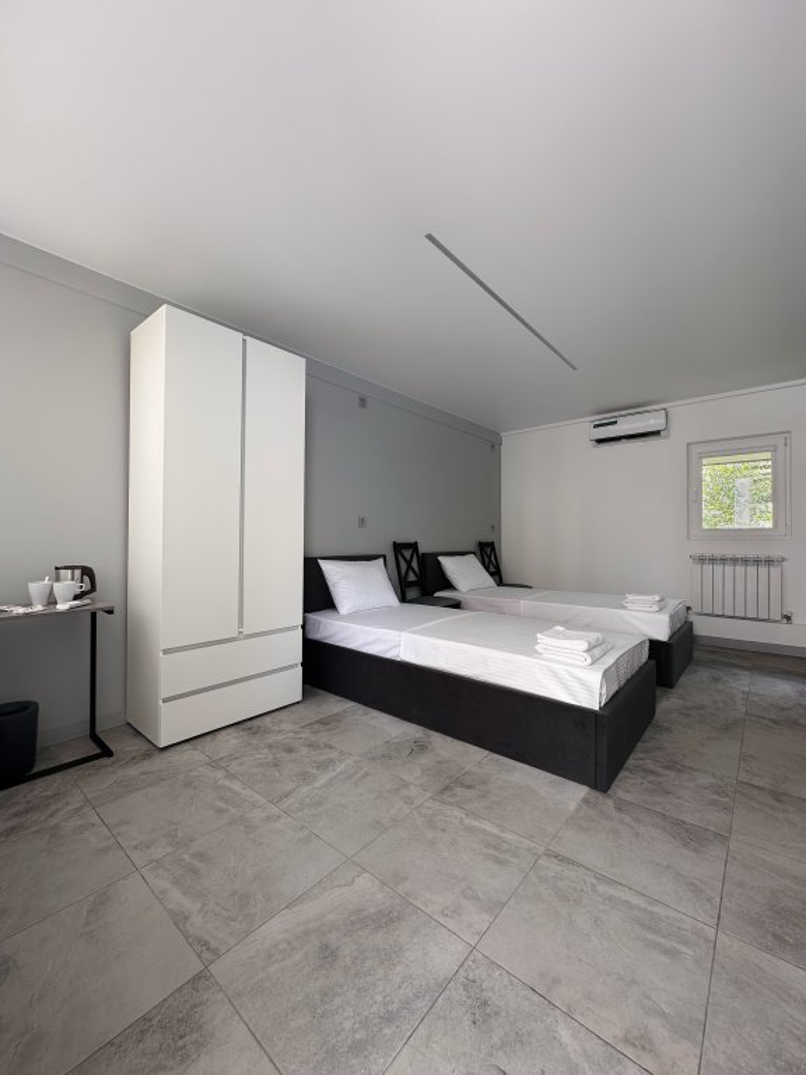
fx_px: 435
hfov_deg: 85.7
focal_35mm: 14
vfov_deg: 102.1
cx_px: 403
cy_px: 538
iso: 80
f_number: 2.2
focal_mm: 2.22
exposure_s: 1/99
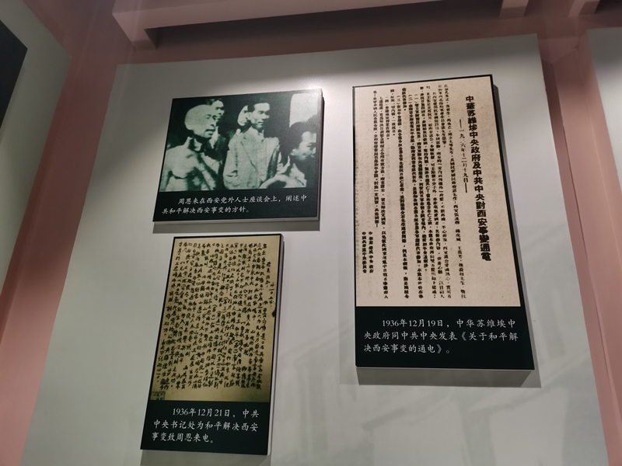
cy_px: 233
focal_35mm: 26
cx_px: 311
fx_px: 467
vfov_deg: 53.1
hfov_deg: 67.3
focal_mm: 4.75
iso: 250
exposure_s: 1/50
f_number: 1.8
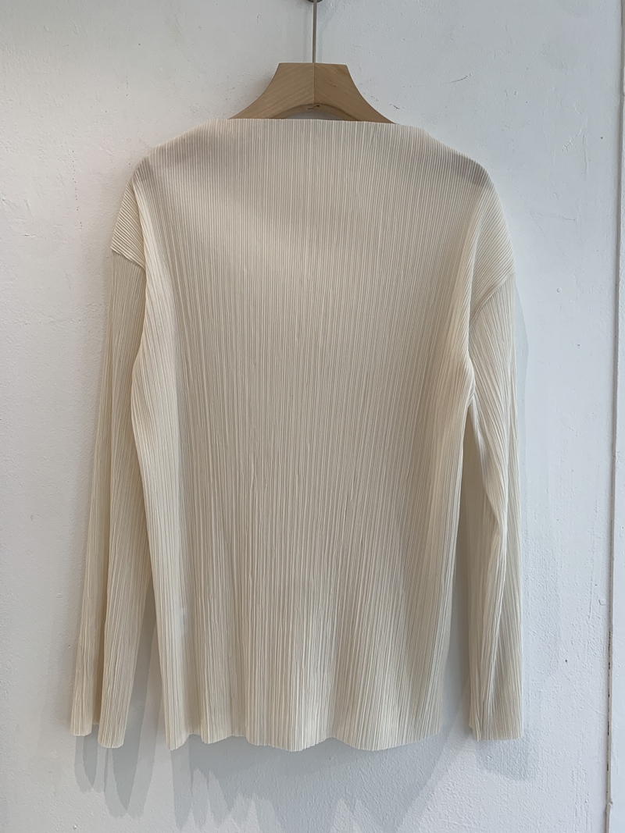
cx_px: 312
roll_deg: -0.3
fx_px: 626
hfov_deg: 53.1
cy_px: 416
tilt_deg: -0.8
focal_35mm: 26
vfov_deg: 67.3
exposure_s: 1/120
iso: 32
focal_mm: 4.25
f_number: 1.8
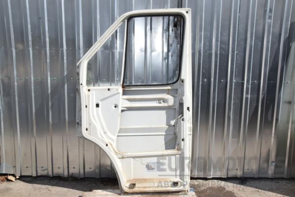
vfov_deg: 36.9
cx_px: 148
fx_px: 295
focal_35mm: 36
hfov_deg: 53.1
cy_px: 98
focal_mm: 24
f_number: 25
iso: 800
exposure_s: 1/200
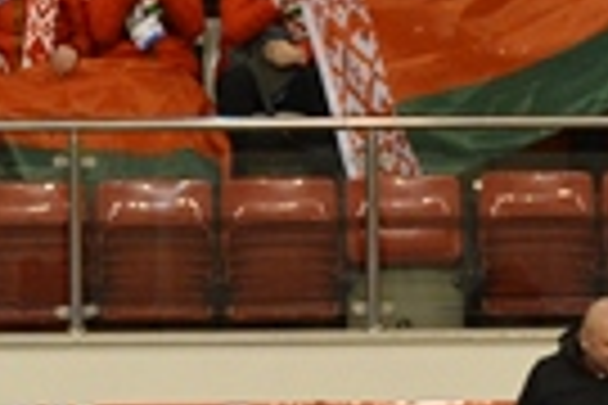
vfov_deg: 2.4
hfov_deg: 3.5
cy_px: -50
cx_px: 176
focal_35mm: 582
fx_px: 9829
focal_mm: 82
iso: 1250
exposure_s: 1/640
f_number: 4
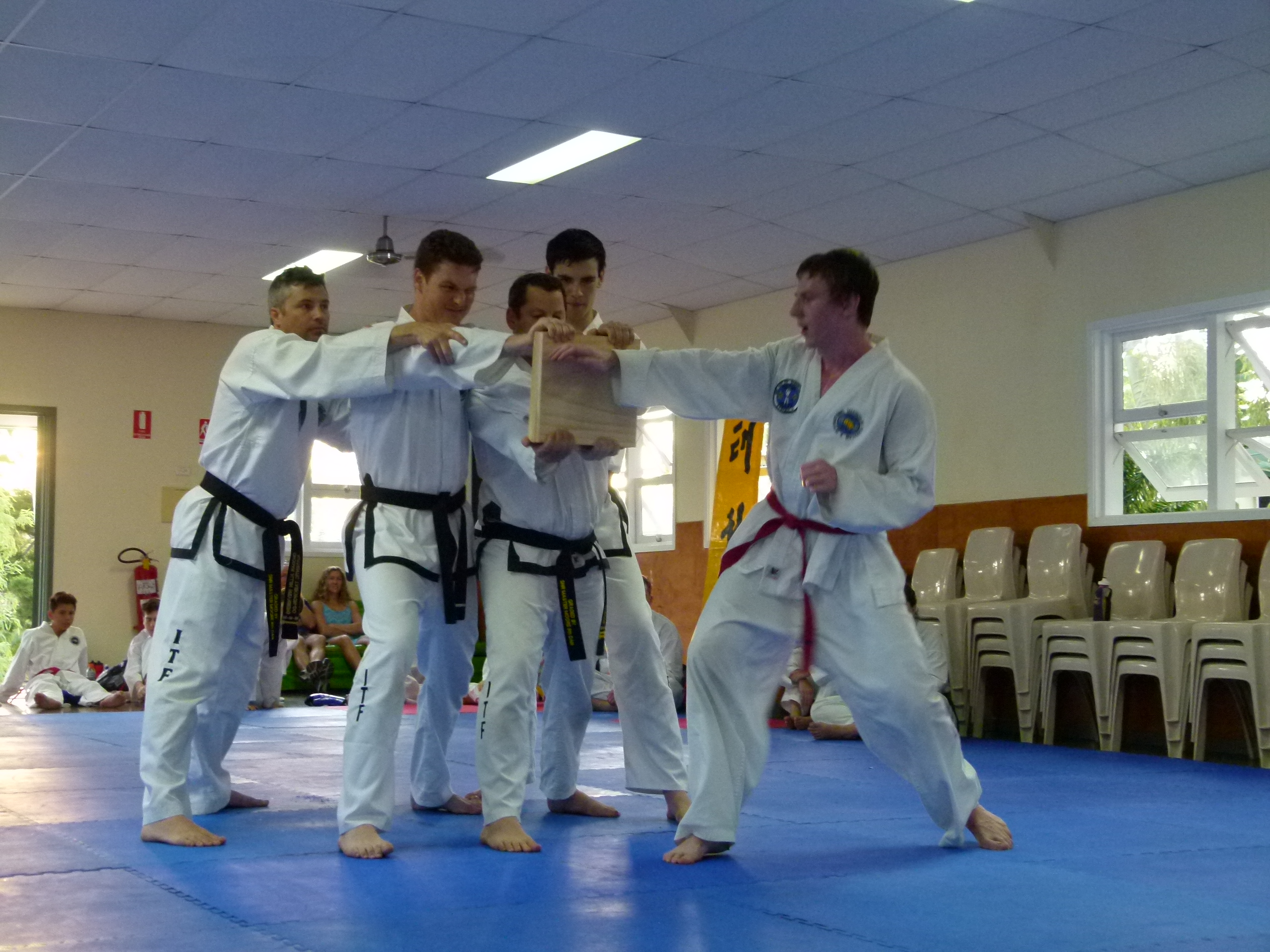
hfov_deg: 37.5
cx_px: 635
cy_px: 476
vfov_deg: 28.6
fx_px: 1871
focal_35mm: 51
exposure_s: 1/40
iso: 400
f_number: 3.2
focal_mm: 9.2
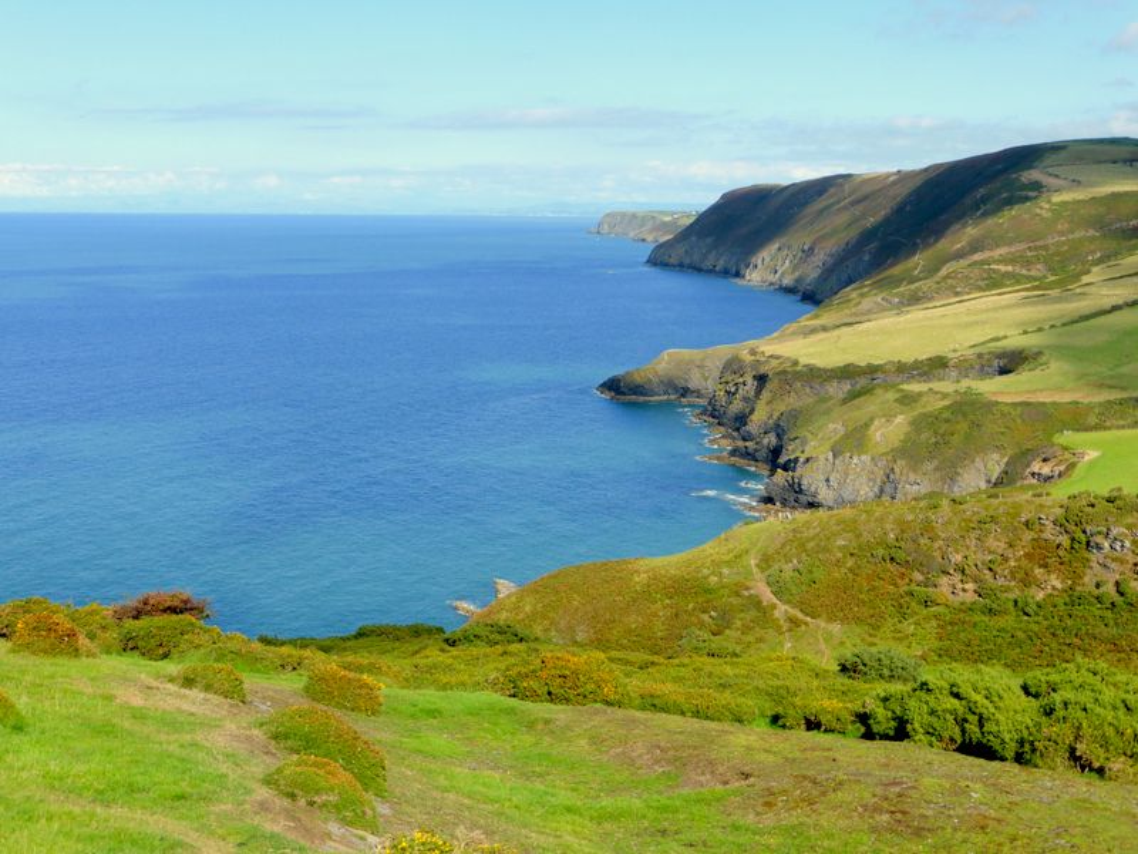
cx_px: 569
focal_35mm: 47
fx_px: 1545
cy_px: 427
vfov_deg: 30.9
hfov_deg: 40.4
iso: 100
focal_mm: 8.5
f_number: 4.2
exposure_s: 1/800
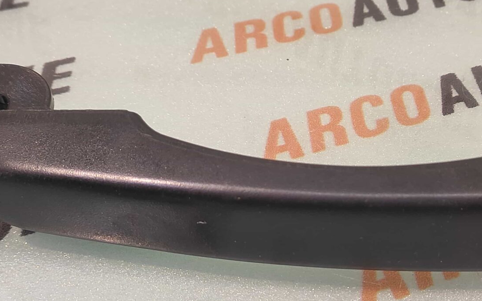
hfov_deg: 46.2
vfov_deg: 30.2
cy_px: 213
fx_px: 552
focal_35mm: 42
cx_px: 335
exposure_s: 1/50
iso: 291
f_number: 1.79
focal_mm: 4.74
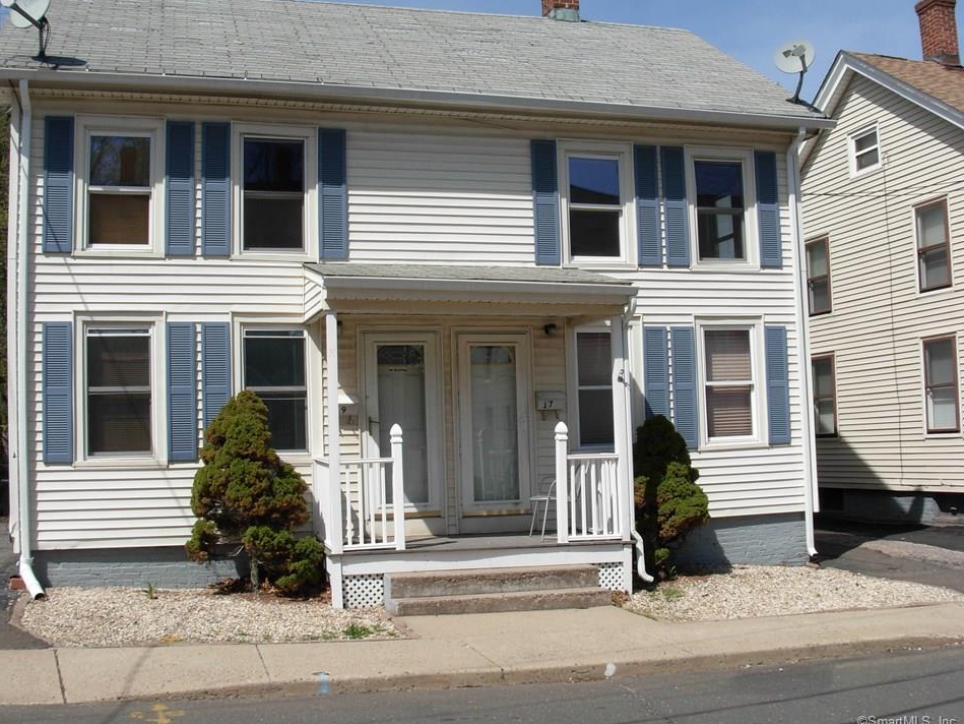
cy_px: 341
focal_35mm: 41
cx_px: 484
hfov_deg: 45.8
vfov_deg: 35.1
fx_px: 1142
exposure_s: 1/645
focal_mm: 6.3
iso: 79
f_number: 4.9
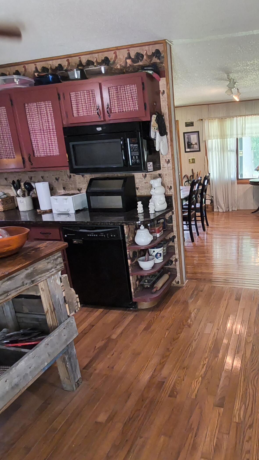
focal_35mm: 25
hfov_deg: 44.2
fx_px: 305
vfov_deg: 74.0
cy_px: 236
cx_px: 199
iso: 320
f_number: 2.2
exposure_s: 1/33.3
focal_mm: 1.46
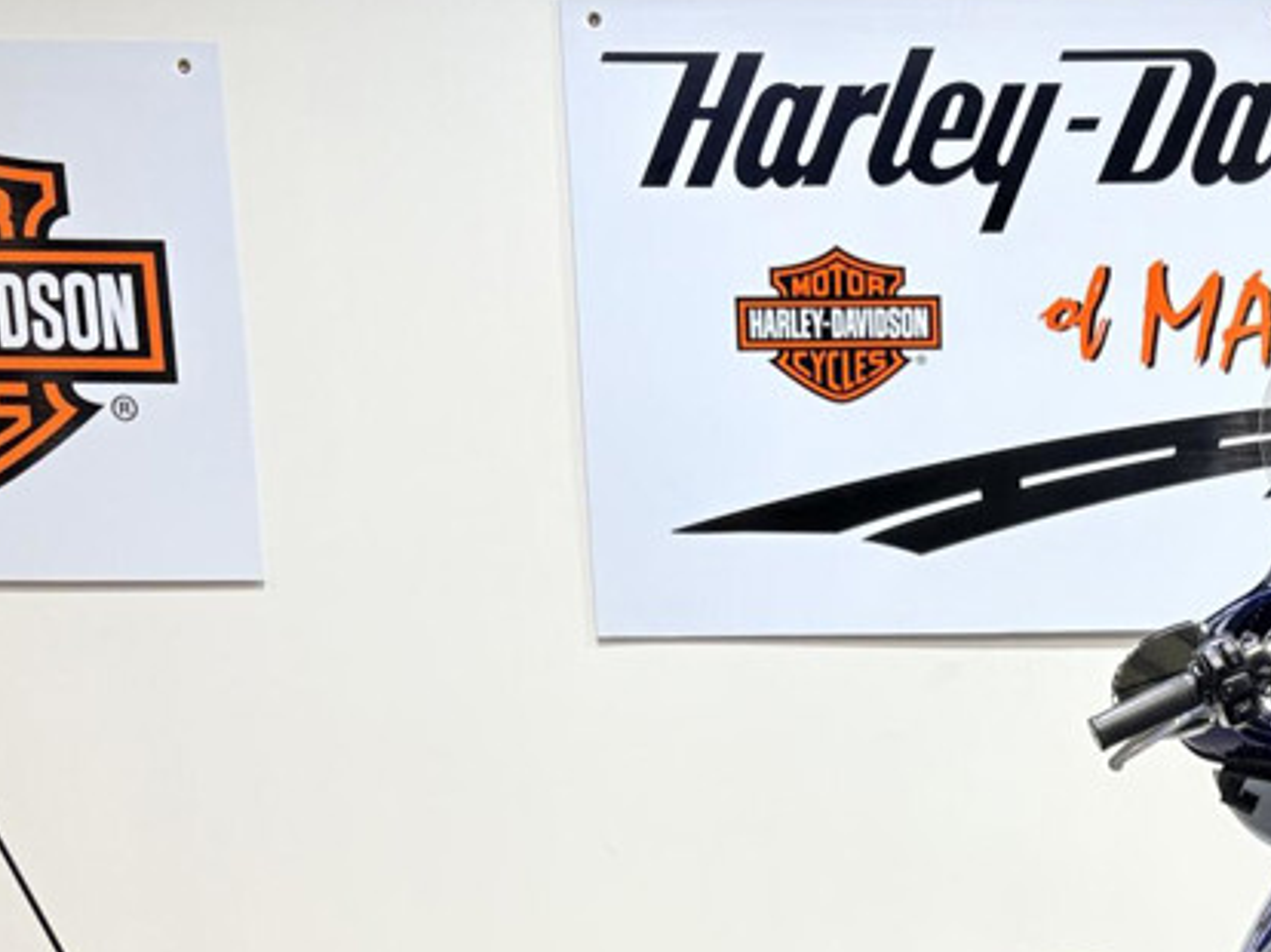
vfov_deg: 20.2
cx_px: 1107
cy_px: 1210
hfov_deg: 28.1
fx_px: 2459
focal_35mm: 67
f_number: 1.6
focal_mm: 5.96
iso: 40
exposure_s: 1/120
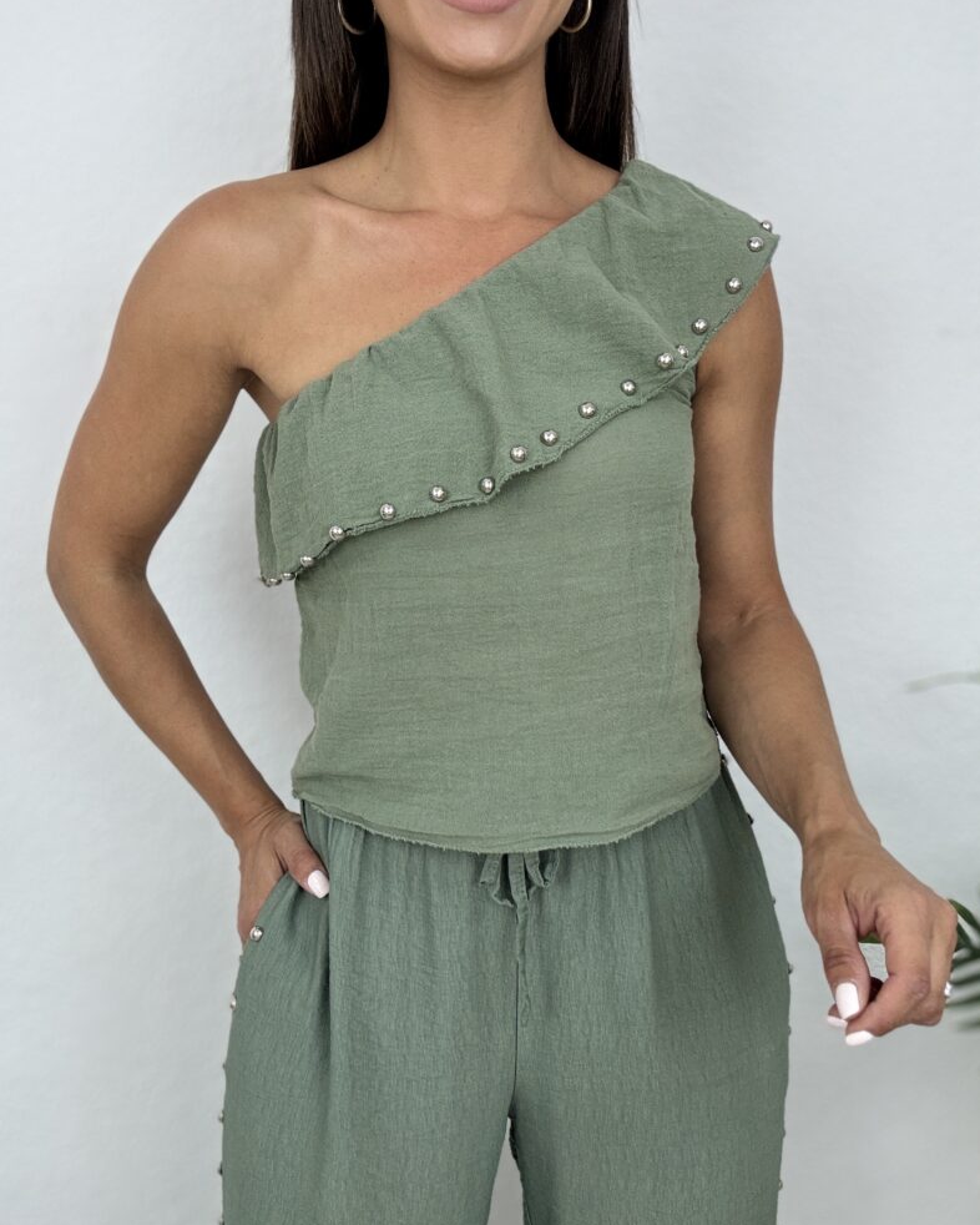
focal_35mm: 32
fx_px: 1160
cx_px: 482
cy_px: 602
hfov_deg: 45.8
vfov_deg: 55.7
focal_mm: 2.69
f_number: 1.9
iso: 64
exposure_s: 1/100
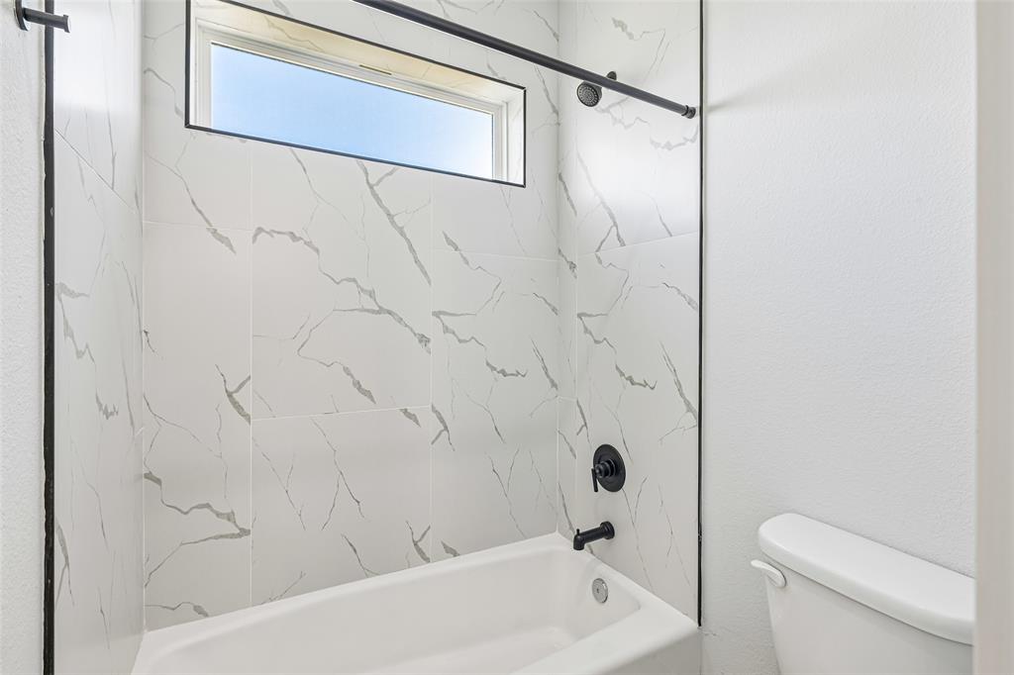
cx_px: 507
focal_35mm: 17
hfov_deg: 93.3
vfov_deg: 70.4
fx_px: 479
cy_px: 338
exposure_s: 1/80
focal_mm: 17
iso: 400
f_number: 8
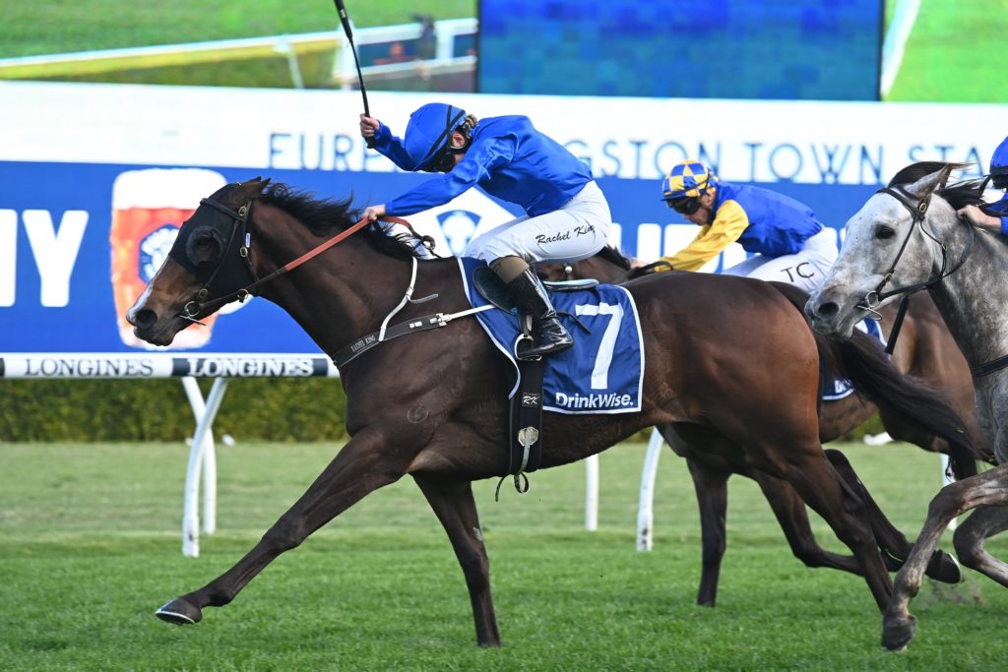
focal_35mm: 220
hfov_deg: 9.4
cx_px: 504
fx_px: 6160
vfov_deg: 6.2
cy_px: 336
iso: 2200
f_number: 5.3
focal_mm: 220
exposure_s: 1/1250
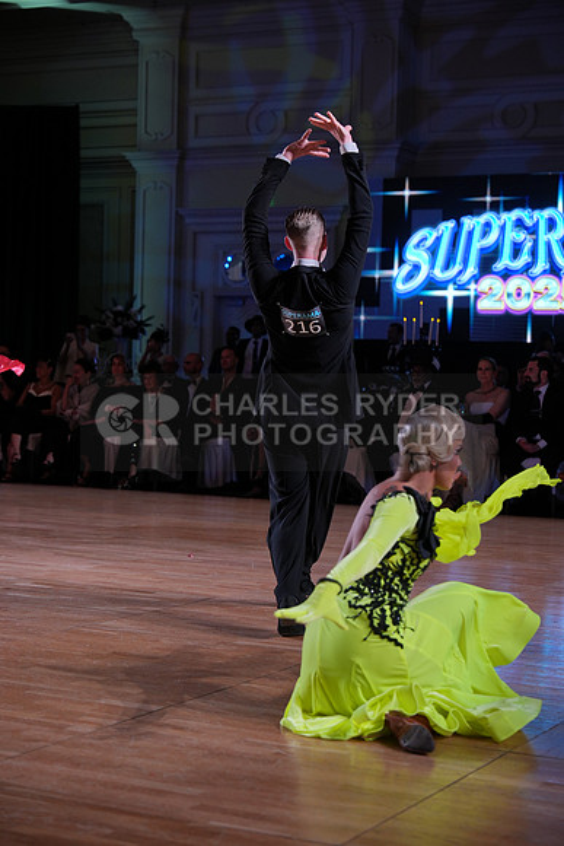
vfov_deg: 28.8
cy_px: 423
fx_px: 1644
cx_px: 282
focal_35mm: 70
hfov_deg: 19.5
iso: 640
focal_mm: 70
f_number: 3.5
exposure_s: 1/400
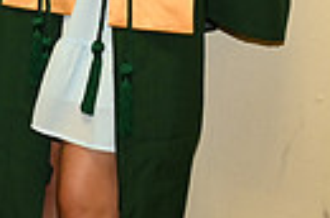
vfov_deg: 8.8
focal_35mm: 143
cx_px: -310
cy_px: -264
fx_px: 1308
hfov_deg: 12.7
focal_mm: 32
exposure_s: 1/60
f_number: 5.6
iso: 1600
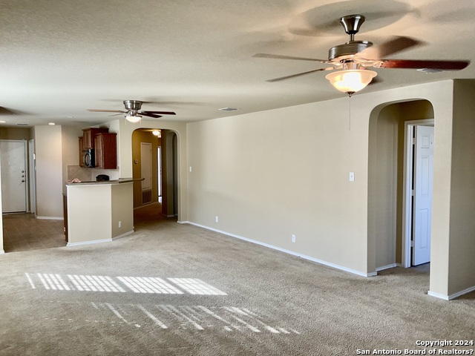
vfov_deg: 48.2
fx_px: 398
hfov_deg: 61.7
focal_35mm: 29
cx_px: 238
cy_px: 178
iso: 40
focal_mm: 3
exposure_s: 1/60
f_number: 1.8
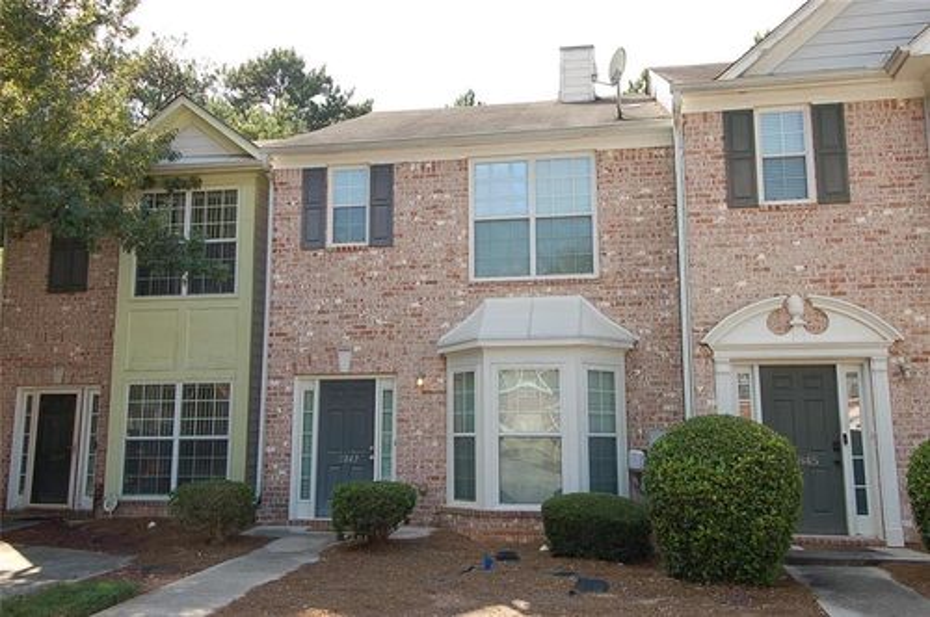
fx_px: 851
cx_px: 465
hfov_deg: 57.3
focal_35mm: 33
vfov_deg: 39.9
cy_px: 308
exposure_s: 1/160
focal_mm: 22
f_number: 6.3
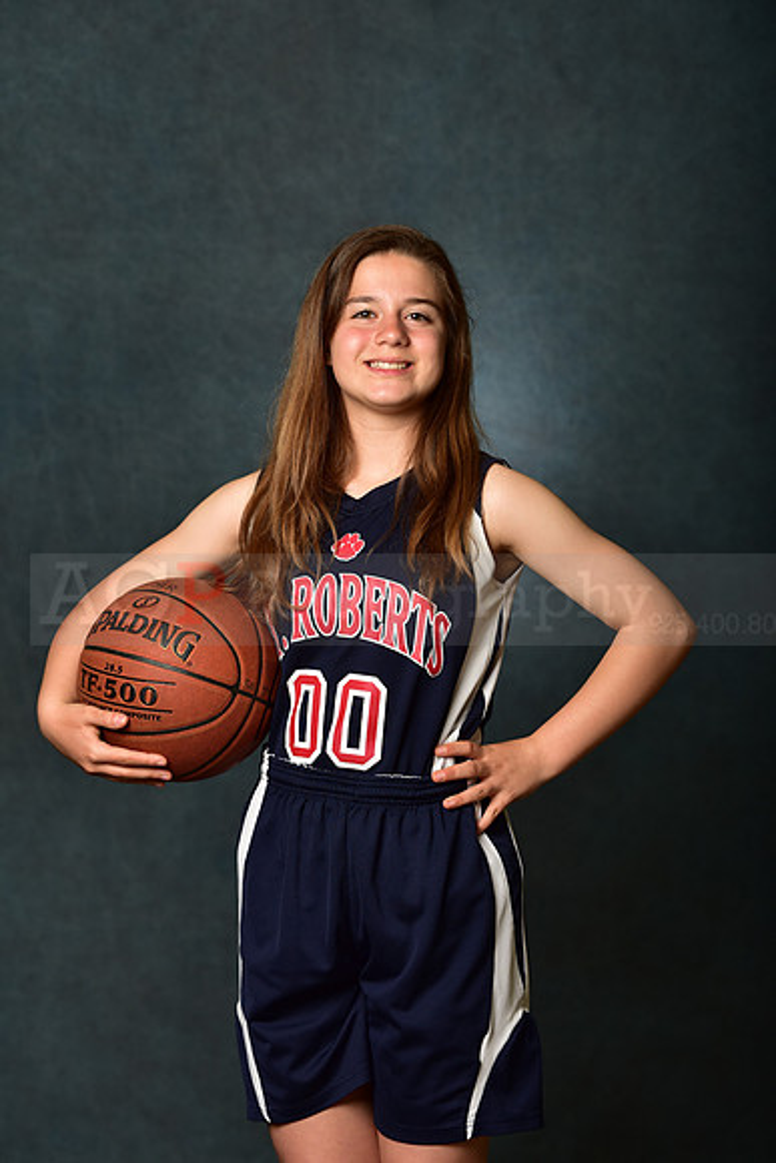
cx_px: 388
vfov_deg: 19.5
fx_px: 3393
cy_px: 582
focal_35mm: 105
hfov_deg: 13.0
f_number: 4.5
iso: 250
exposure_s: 1/250
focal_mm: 105
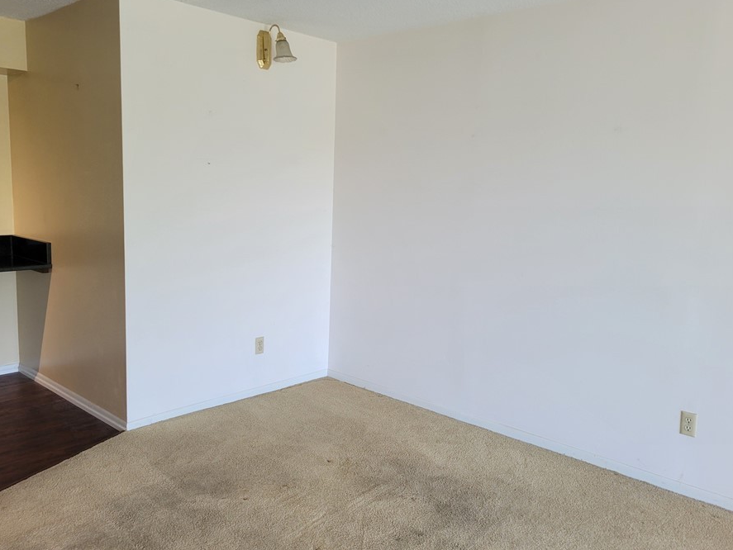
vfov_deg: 46.8
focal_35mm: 30
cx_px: 369
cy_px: 286
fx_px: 636
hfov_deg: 59.9
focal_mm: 5.4
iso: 160
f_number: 1.8
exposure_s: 1/120
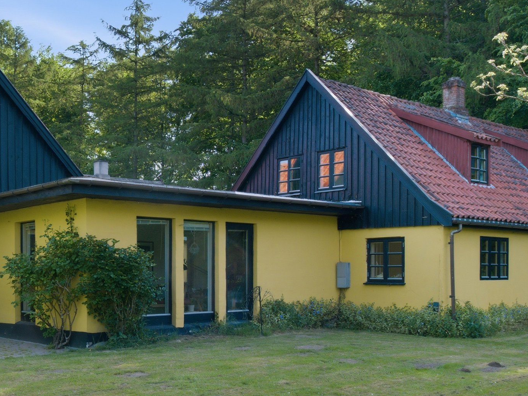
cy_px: 266
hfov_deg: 44.1
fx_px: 641
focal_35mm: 42
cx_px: 175
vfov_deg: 34.0
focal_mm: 13.2
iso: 200
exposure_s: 1/60
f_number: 8
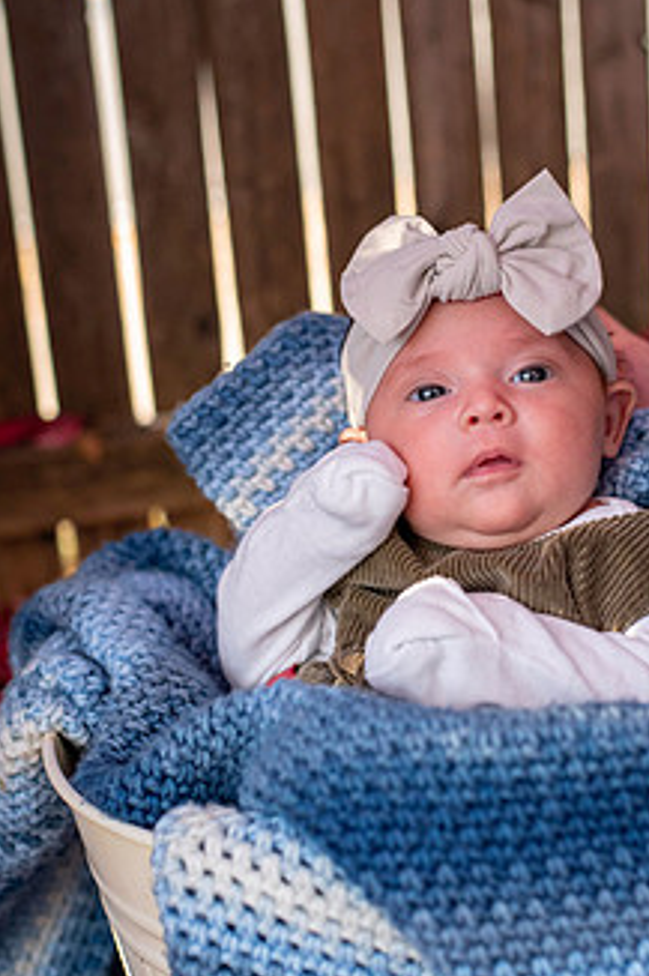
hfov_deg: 19.6
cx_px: 438
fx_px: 1868
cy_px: 539
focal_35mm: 69
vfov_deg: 29.2
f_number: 3.2
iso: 3200
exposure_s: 1/2500
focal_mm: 50
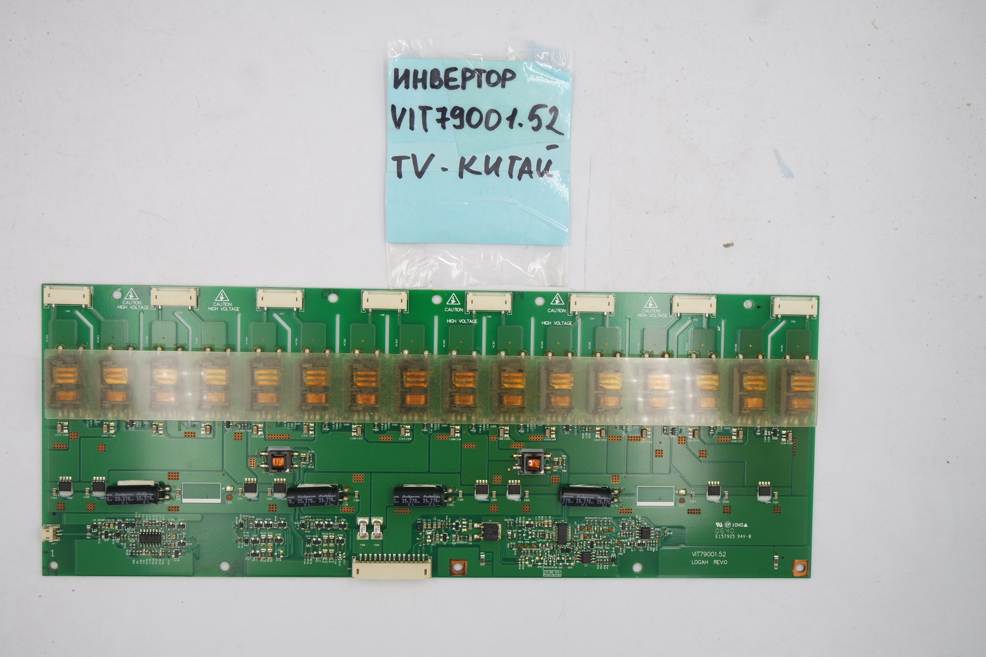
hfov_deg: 43.6
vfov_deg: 29.9
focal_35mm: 45
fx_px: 1232
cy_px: 328
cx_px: 493
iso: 160
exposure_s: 1/125
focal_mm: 17
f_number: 5
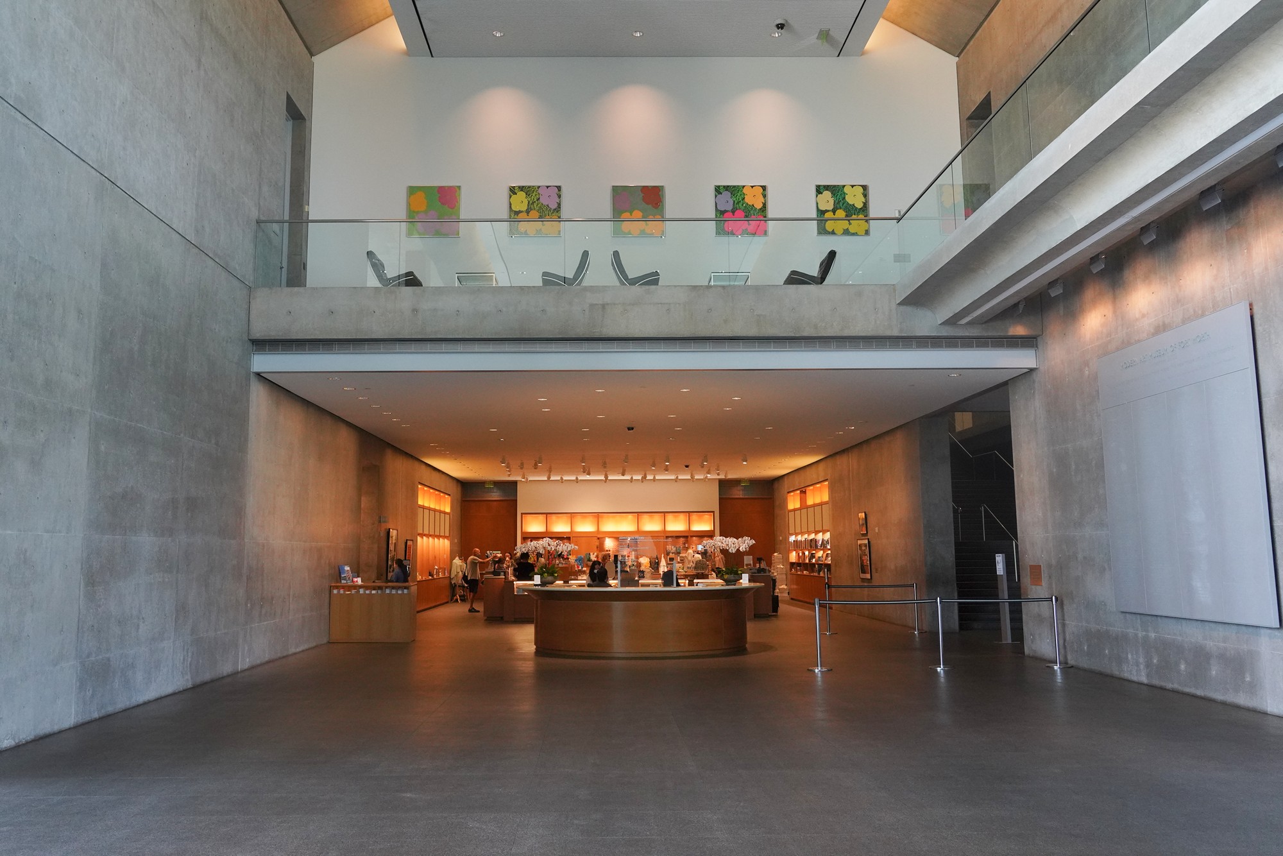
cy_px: 428
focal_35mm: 28
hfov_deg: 65.5
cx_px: 642
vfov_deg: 46.4
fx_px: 998
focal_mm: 28
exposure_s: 1/100
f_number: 8
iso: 3200
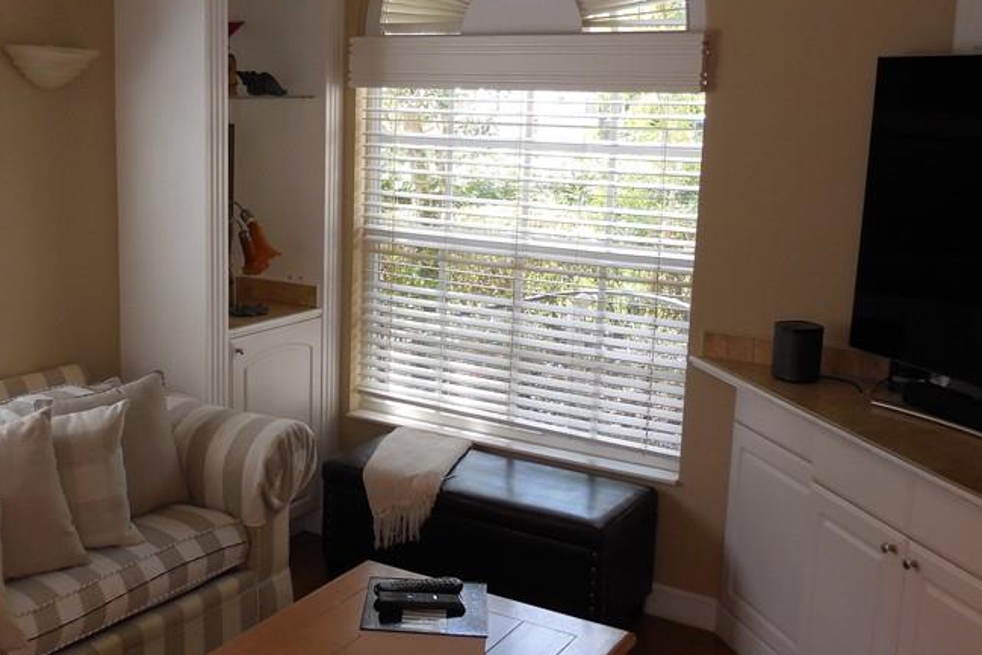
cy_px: 301
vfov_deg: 32.6
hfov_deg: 46.8
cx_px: 343
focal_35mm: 41
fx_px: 1119
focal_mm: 4.5
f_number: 3.1
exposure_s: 1/100
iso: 125
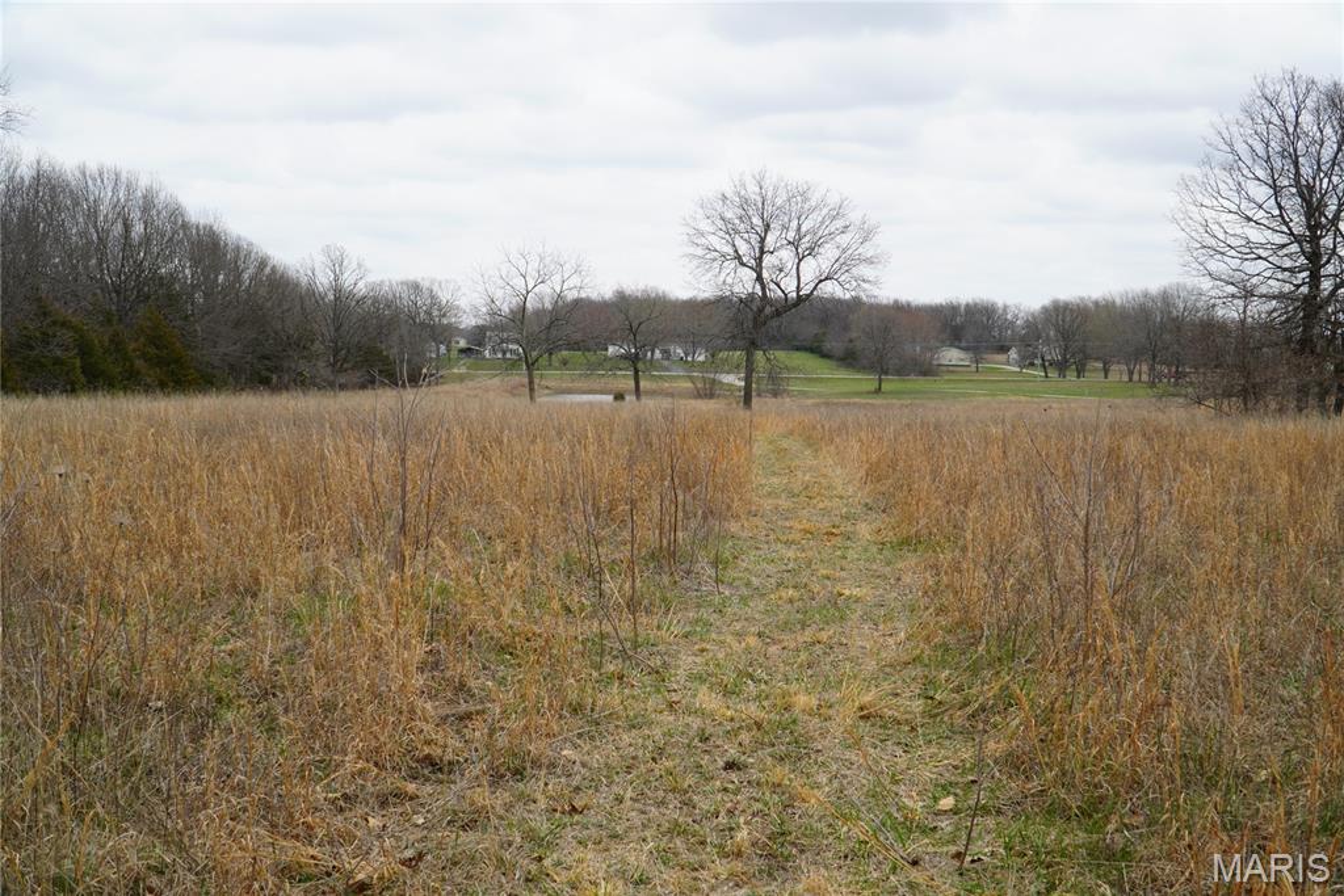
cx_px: 672
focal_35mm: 33
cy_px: 448
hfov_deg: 57.2
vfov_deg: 40.0
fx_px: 1232
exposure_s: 1/125
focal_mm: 22
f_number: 8
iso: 100
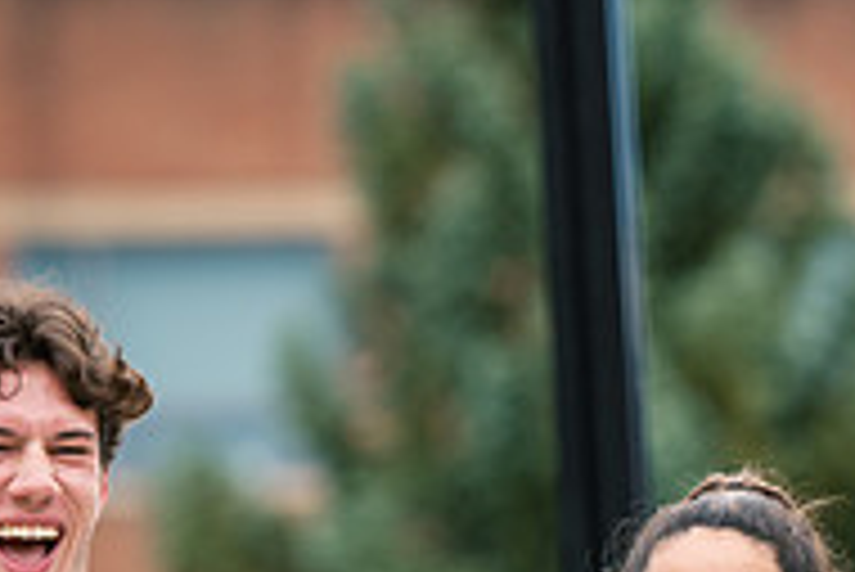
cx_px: 860
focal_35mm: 520
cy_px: 736
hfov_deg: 4.0
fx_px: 12359
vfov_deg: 2.6
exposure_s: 1/800
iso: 250
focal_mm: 170
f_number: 3.2
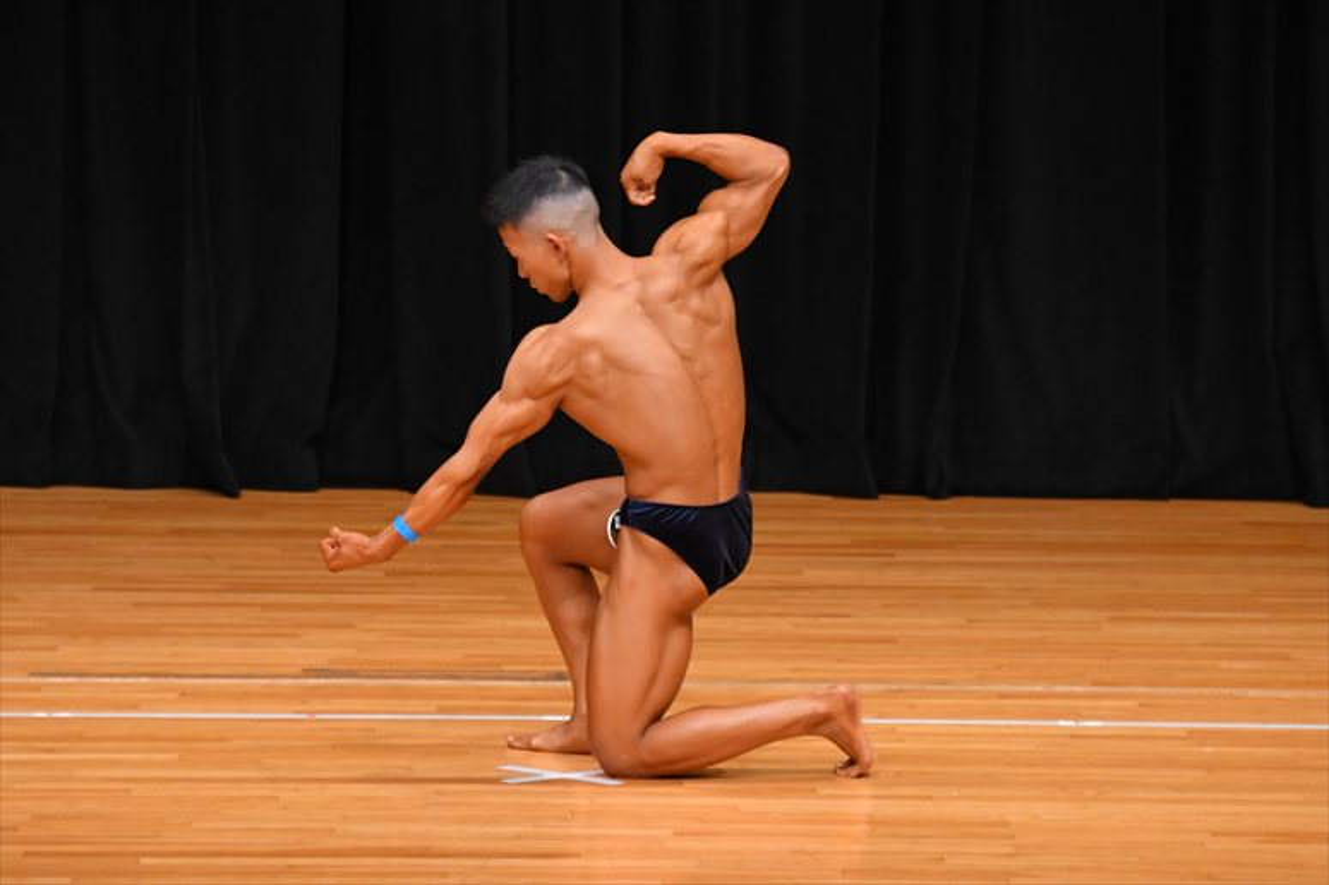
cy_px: 442
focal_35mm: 345
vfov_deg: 4.0
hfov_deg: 6.0
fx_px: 12730
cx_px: 664
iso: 3200
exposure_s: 1/400
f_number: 5.6
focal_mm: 230
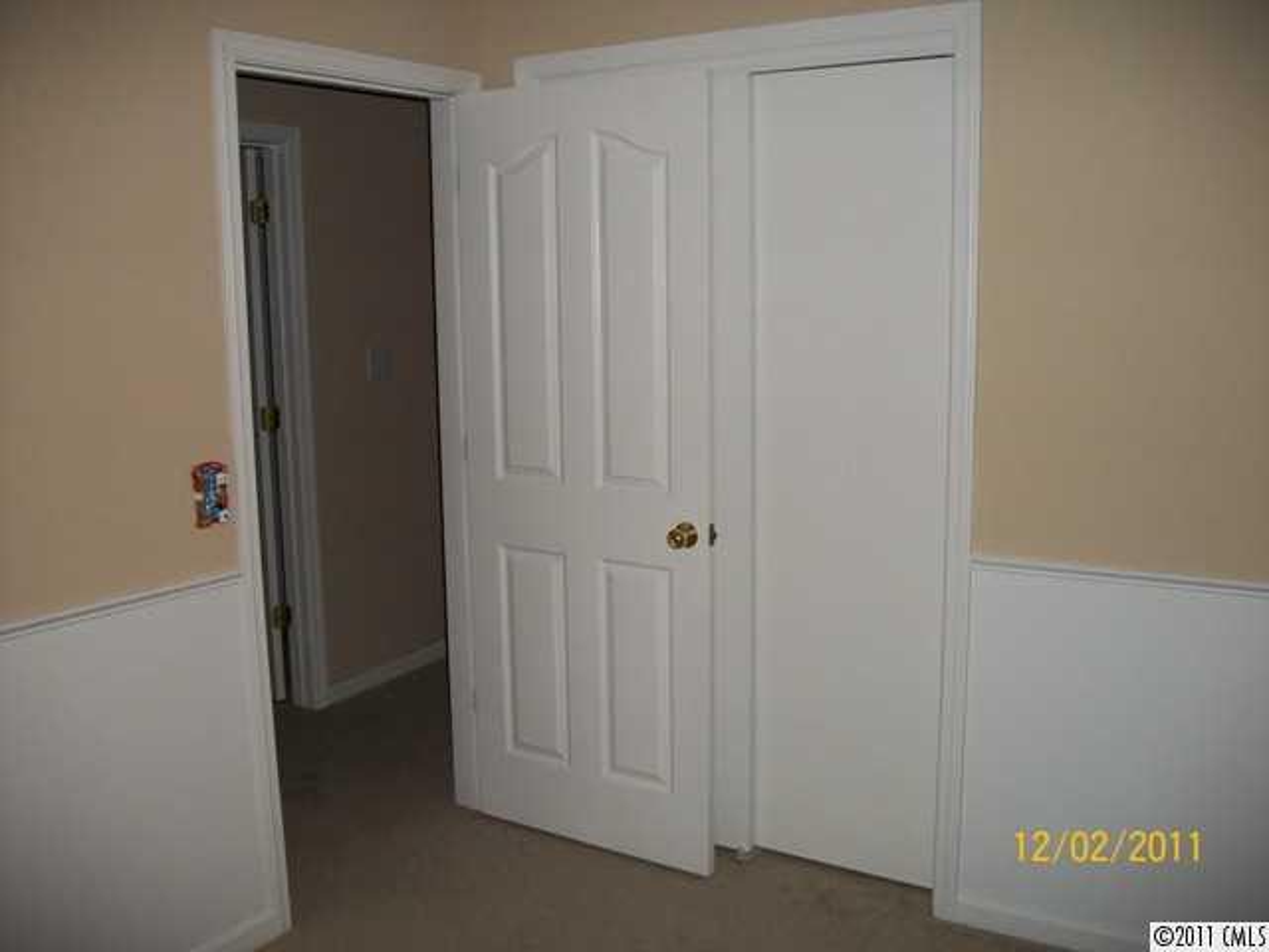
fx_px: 1173
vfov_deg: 44.2
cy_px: 476
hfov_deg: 56.8
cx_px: 634
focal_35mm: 32
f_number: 2.9
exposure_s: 1/30
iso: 160
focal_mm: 5.7
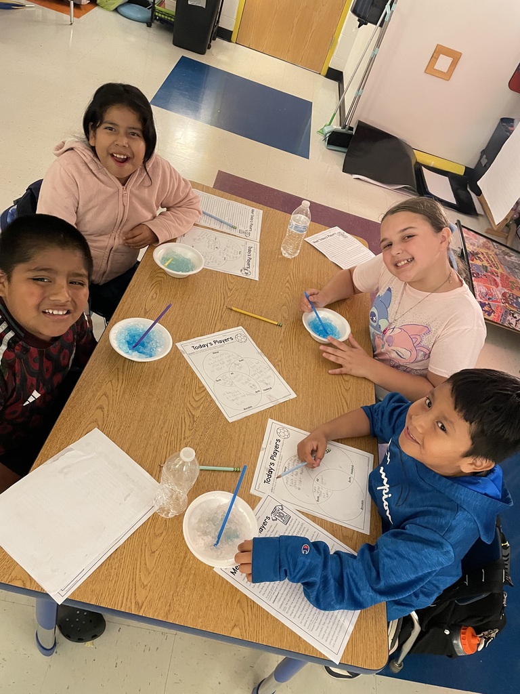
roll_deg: -22.0
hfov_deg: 53.1
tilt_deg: -41.6
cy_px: 347
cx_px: 260
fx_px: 521
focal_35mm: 26
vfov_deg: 67.3
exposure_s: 1/40
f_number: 1.6
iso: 500
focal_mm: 4.2
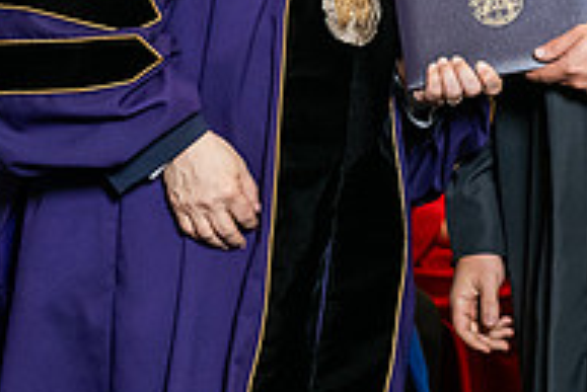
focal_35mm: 180
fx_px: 2937
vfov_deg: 7.6
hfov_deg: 11.4
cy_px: -68
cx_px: 374
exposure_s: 1/200
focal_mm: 60
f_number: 5
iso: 2500
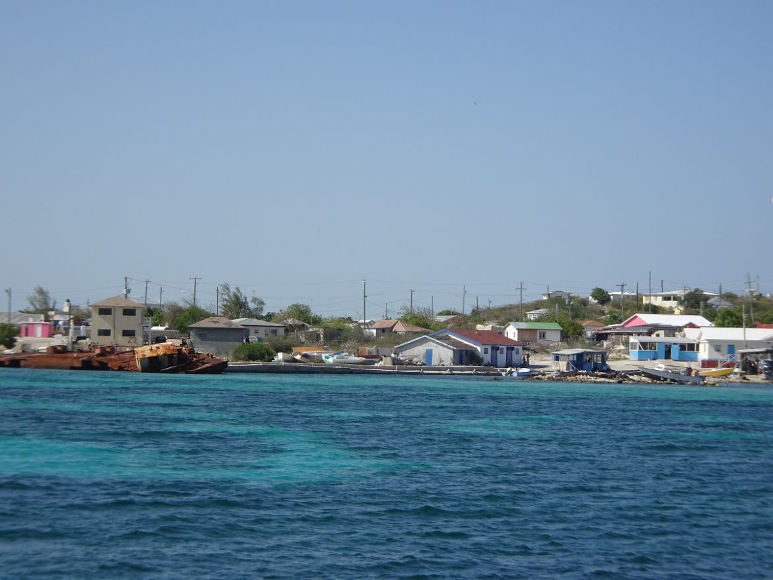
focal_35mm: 96
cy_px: 290
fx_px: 2144
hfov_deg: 20.4
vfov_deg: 15.4
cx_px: 386
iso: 80
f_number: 5
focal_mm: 16.46
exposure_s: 1/500
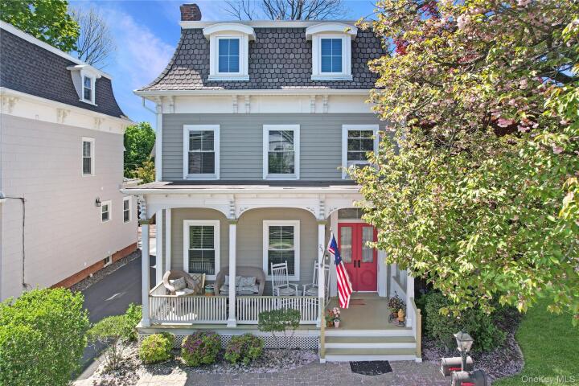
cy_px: 193
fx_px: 354
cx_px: 290
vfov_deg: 57.2
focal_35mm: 22
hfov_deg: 78.6
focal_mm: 8.38
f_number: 2.8
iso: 100
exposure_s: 1/640
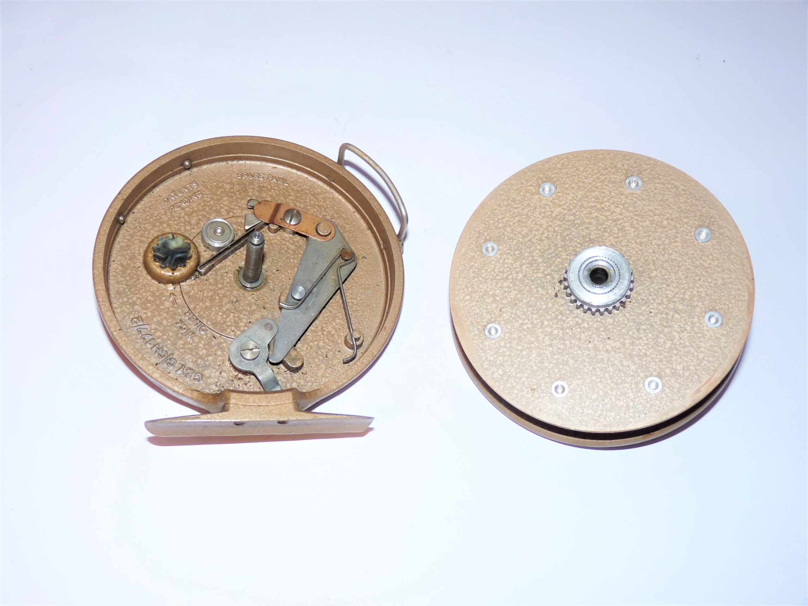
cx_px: 404
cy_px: 303
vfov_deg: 36.0
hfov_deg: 46.8
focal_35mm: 40
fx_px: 934
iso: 100
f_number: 3
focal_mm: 7.1
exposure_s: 1/30
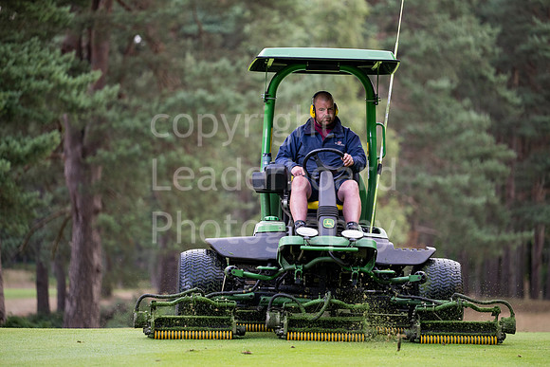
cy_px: 184
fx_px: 2674
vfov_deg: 7.9
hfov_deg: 11.7
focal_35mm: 175
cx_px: 275
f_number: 2.8
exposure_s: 1/250
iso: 1000
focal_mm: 175
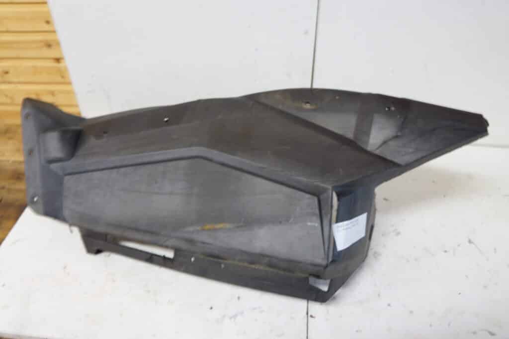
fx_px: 382
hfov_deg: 67.4
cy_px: 170
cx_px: 254
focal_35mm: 27
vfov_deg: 47.9
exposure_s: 1/3
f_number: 3.5
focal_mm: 18
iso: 100
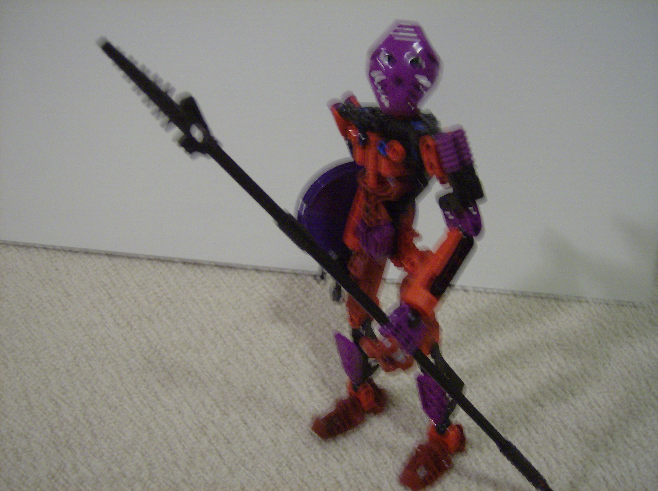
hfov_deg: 51.5
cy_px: 246
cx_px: 329
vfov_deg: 39.5
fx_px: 683
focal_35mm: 36
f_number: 2.8
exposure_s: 1/5.79
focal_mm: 6
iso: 200
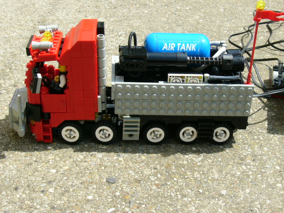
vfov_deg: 24.4
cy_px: 106
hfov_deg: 32.2
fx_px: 492
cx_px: 142
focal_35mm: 60
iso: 100
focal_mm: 10
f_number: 10.4
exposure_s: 1/80
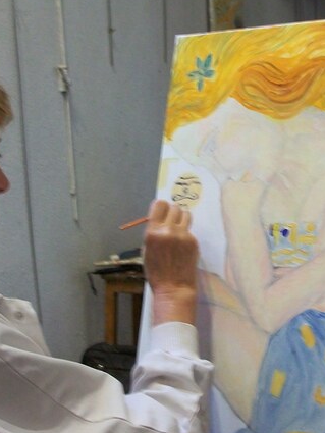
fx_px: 863
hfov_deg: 21.0
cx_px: 280
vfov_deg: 28.0
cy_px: 273
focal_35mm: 69
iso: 160
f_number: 2.8
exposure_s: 1/20
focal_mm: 5.7
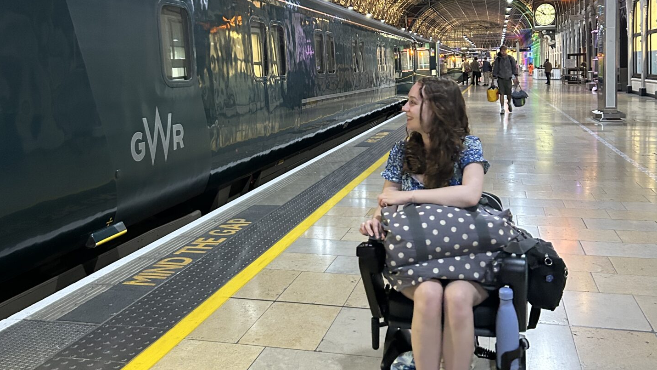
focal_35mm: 38
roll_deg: +1.1
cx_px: 329
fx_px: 662
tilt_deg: -3.2
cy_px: 106
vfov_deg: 30.8
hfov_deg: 52.8
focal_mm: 5.7
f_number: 1.5
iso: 640
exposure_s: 1/40
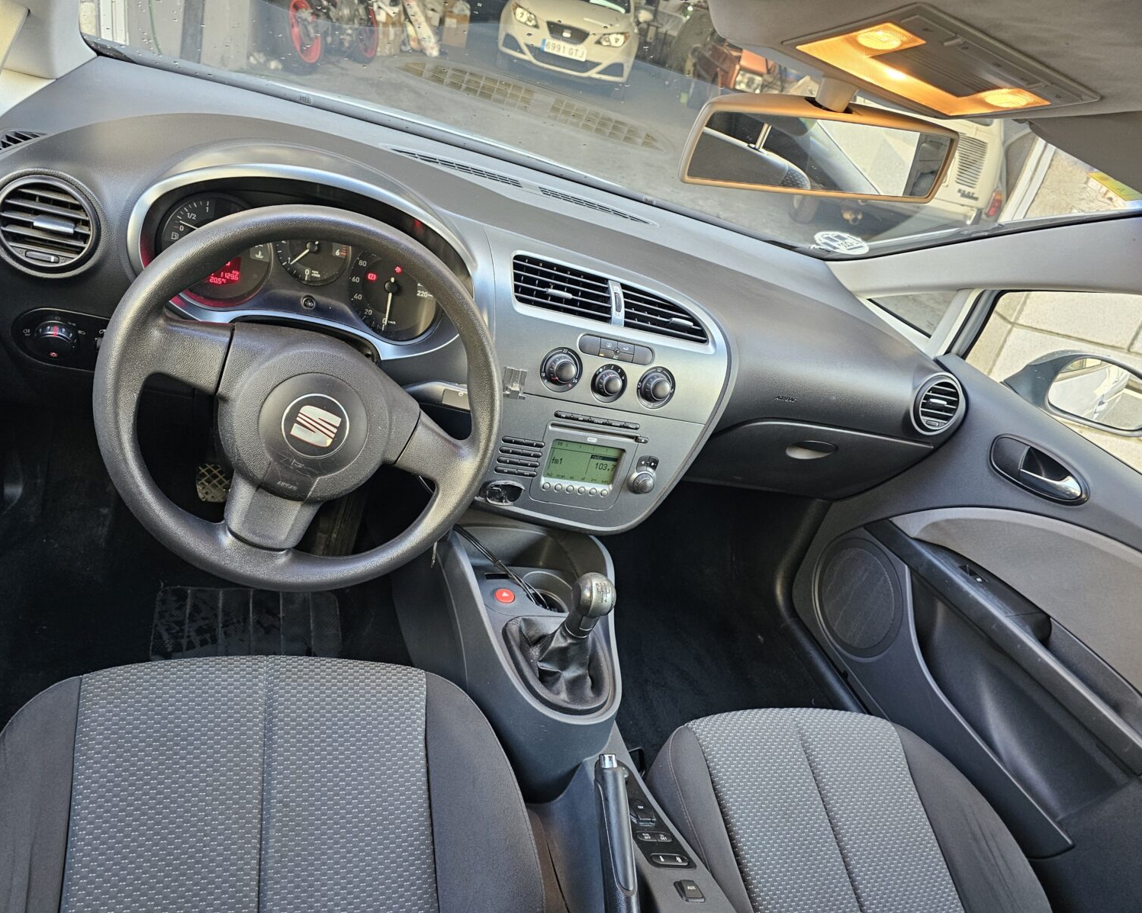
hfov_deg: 70.3
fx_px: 811
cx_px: 547
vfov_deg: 58.8
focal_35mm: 24
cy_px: 457
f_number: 1.7
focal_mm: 6.3
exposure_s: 1/120
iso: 250
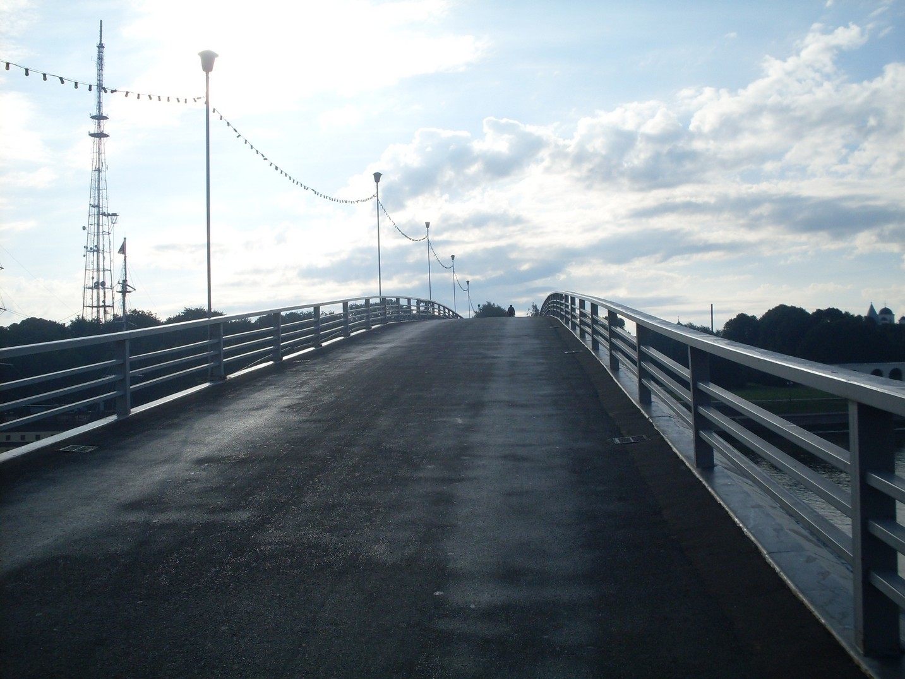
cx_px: 452
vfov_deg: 37.7
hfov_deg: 49.0
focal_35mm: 38
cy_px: 340
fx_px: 994
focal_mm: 6.3
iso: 80
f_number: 8.4
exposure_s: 1/500
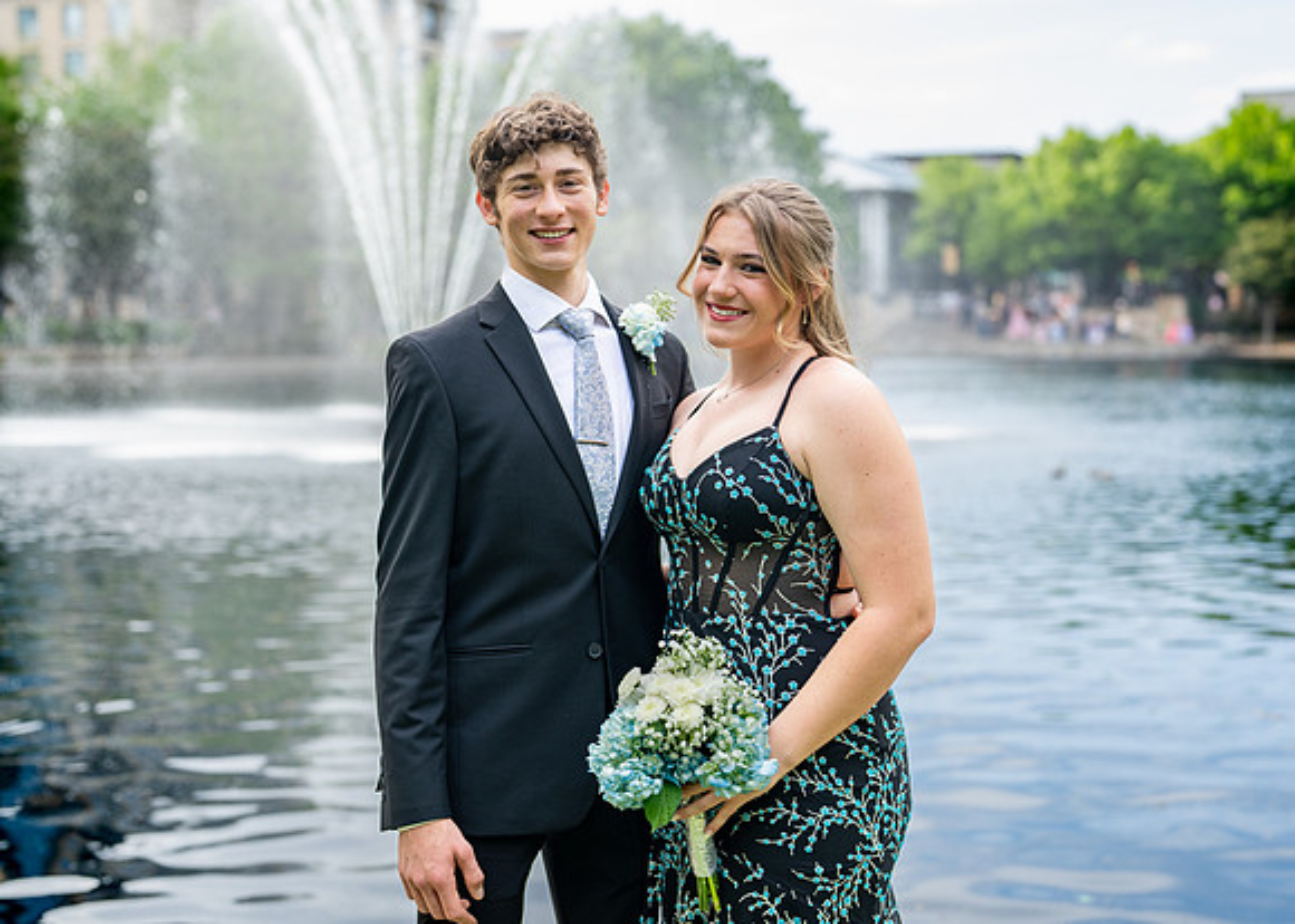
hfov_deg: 35.9
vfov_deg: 26.1
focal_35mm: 54
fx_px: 1996
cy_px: 447
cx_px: 677
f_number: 2.5
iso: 200
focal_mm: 50
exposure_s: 1/500
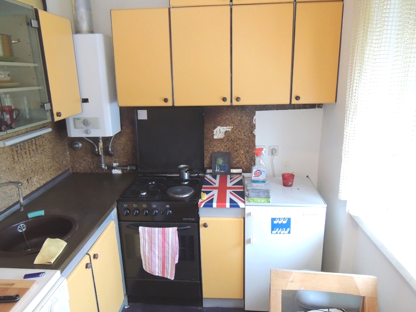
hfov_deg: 69.4
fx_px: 300
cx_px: 200
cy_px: 155
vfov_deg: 54.9
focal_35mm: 25
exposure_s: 1/60
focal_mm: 4.3
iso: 900
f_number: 3
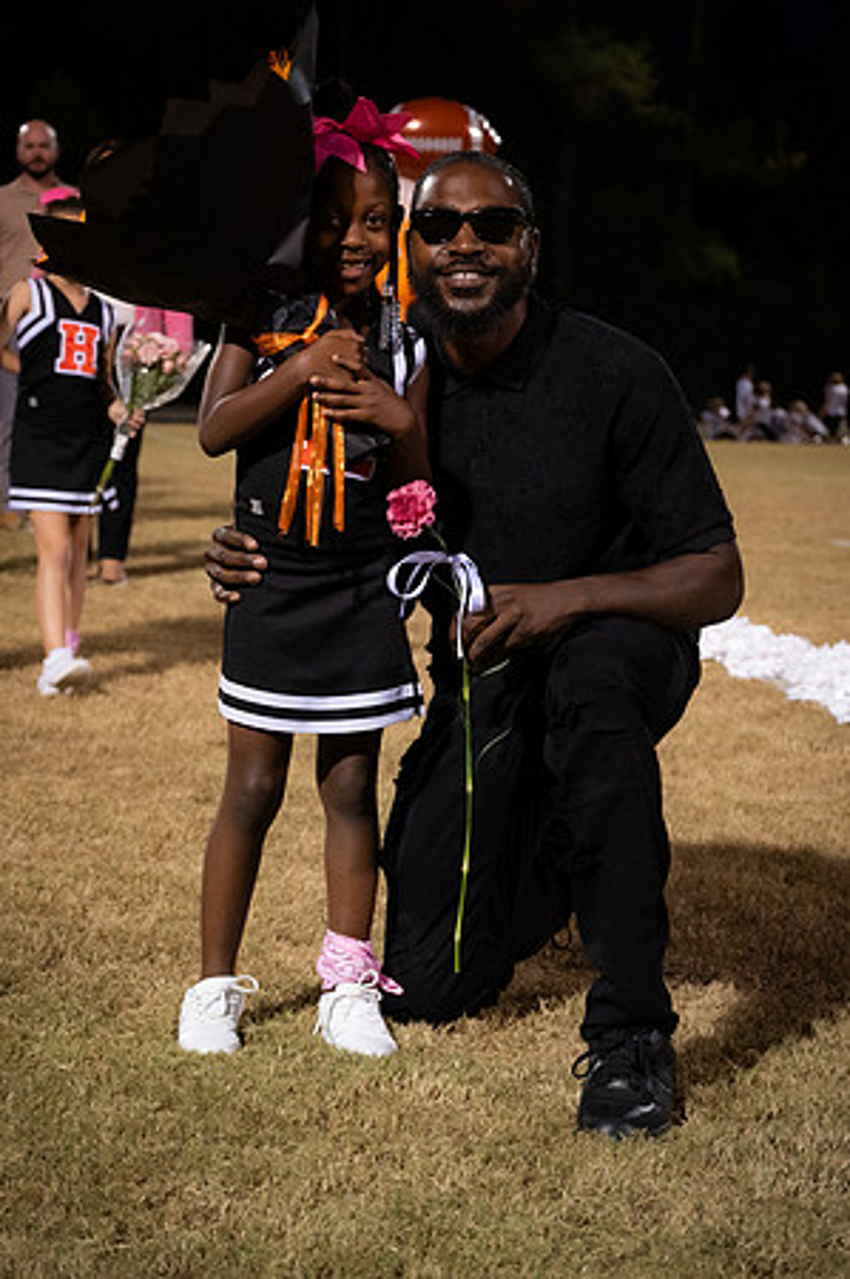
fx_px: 2879
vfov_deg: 25.1
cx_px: 410
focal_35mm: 81
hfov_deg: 16.8
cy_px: 640
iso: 3200
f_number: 4
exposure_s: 1/250
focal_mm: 54
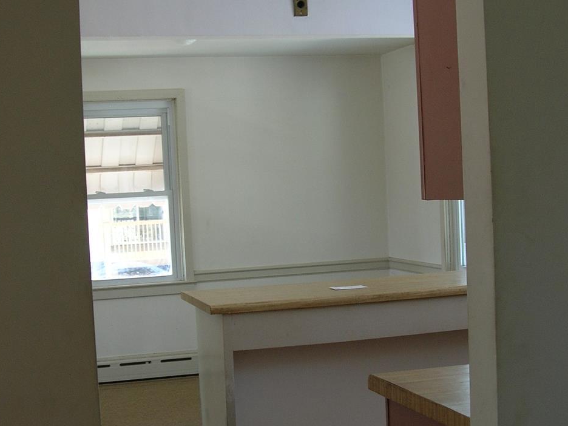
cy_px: 272
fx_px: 968
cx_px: 253
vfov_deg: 24.7
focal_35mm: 59
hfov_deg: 32.7
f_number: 2.7
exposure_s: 1/31.4
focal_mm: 6
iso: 50
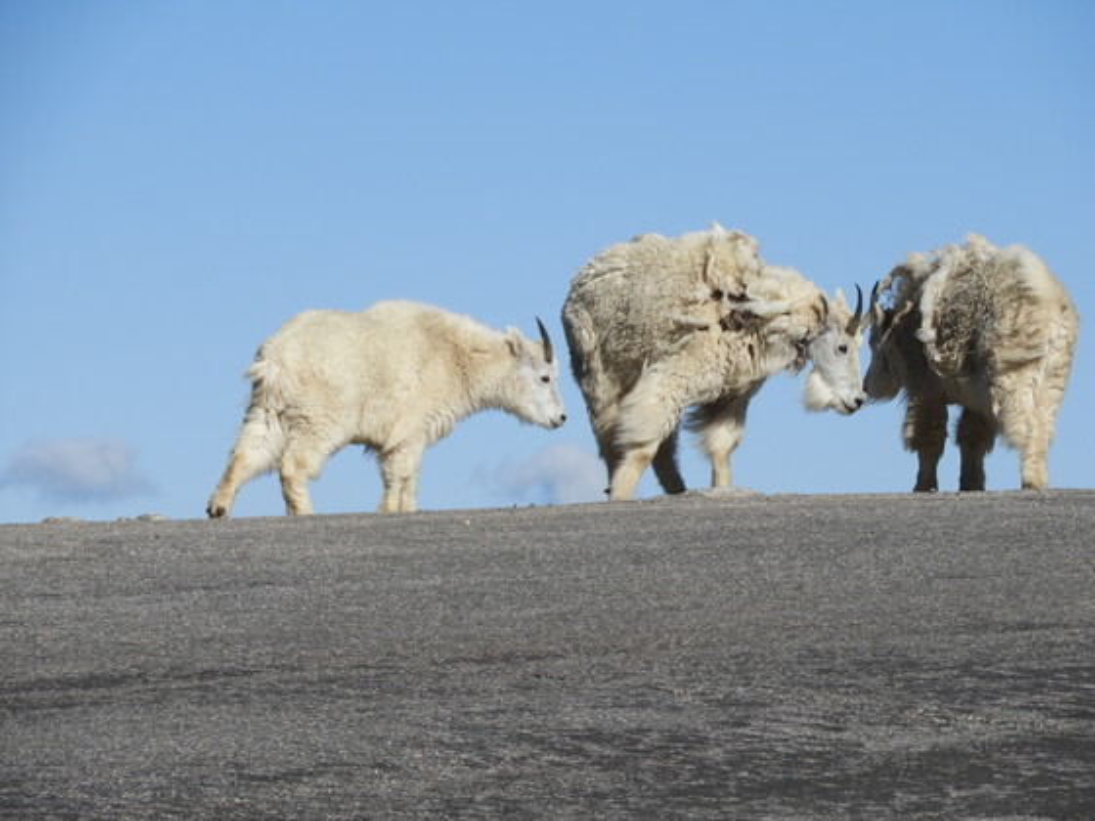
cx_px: 548
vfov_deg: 4.1
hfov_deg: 5.5
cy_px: 410
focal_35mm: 360
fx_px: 11388
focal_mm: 64.5
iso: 100
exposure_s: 1/800
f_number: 5.6
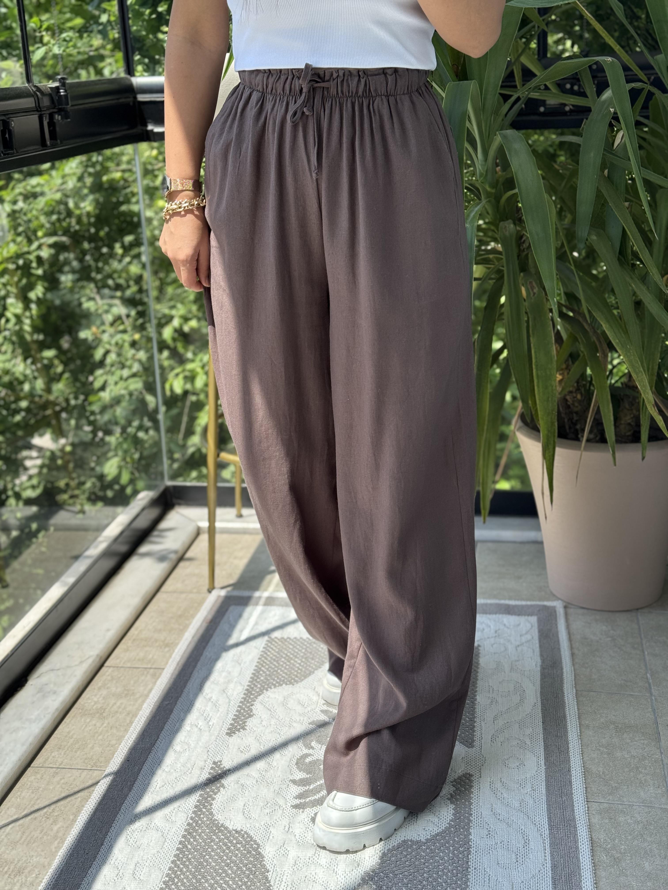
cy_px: 445
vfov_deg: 39.7
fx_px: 1235
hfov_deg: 30.3
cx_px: 334
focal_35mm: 48
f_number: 1.78
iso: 64
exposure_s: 1/399
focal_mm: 6.76
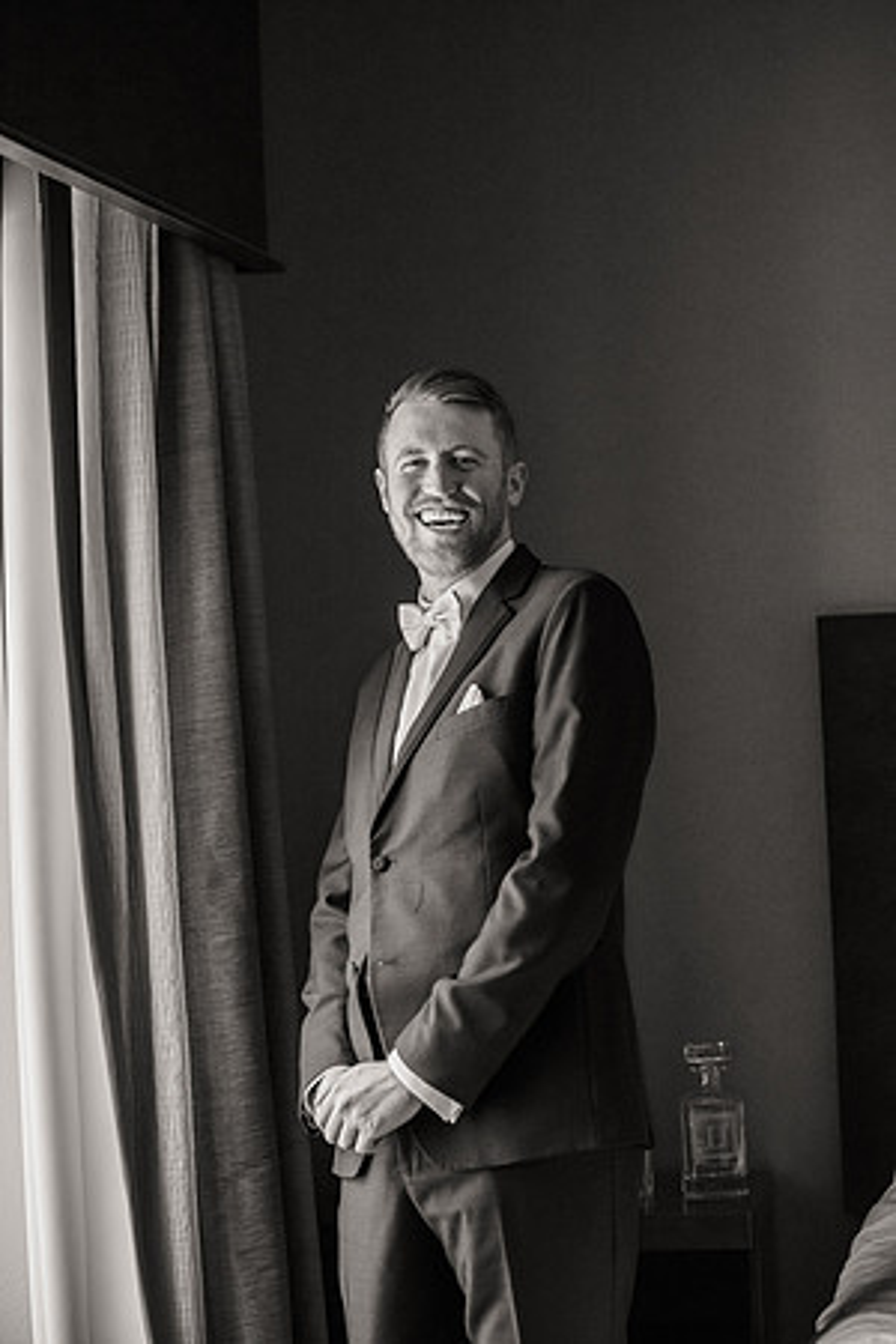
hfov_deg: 15.9
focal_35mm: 86
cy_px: 672
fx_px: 3210
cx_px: 448
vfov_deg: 23.6
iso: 2500
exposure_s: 1/1600
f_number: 3.5
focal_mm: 86
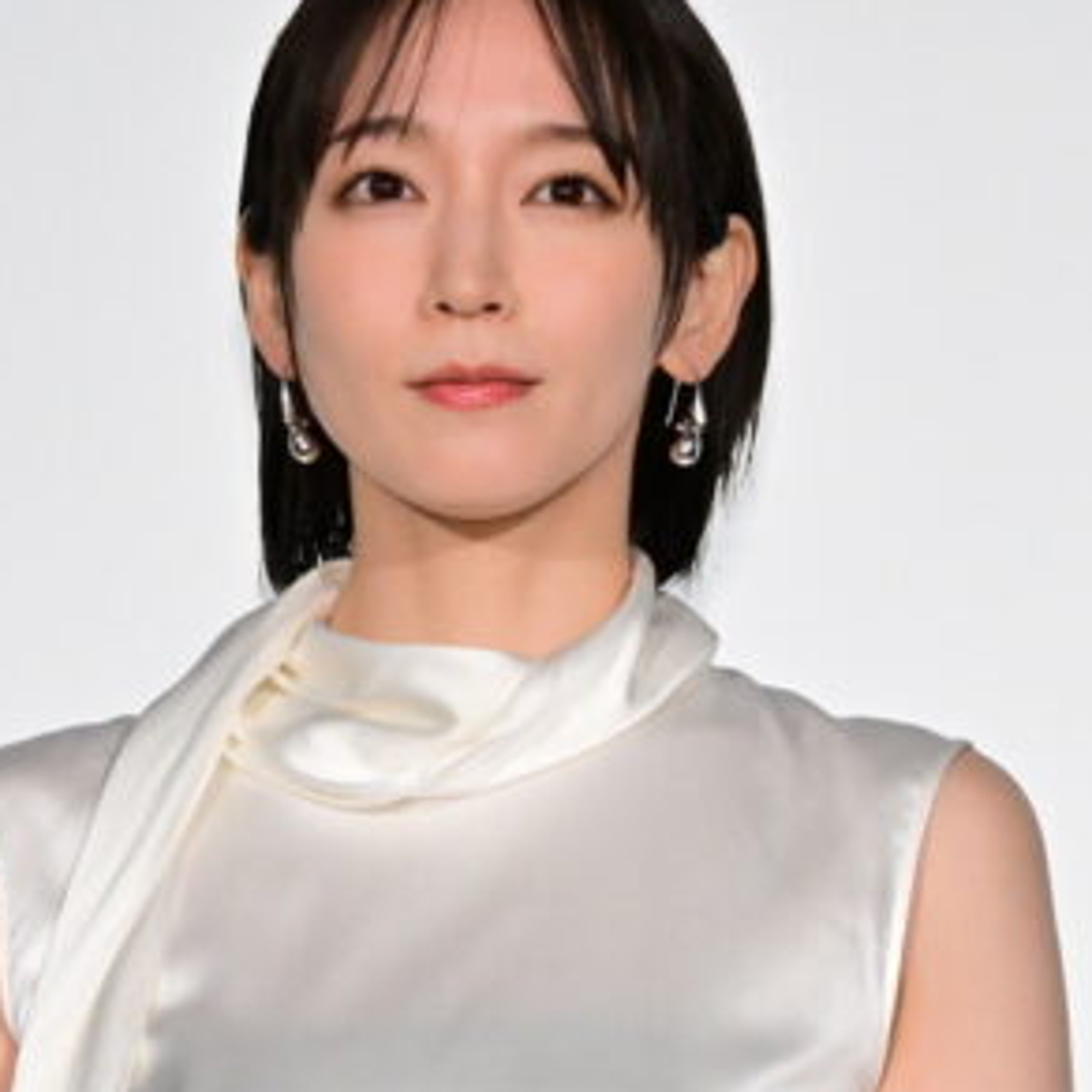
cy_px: 785
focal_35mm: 424
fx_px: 15133
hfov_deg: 4.1
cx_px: 482
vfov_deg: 4.1
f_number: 6.3
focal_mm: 125
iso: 3200
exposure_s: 1/200
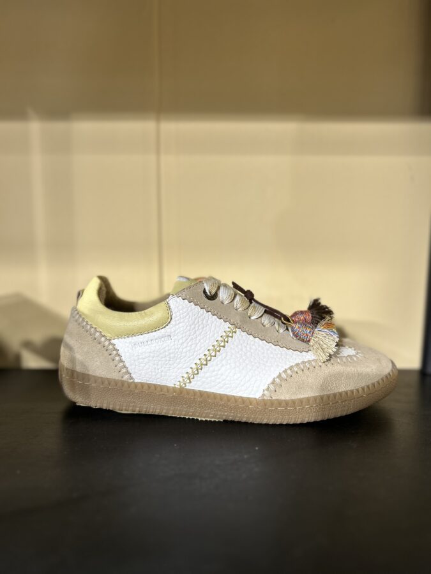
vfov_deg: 67.3
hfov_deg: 53.1
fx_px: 432
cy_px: 287
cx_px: 216
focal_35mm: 26
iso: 80
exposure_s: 1/100
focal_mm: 5.7
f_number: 1.5
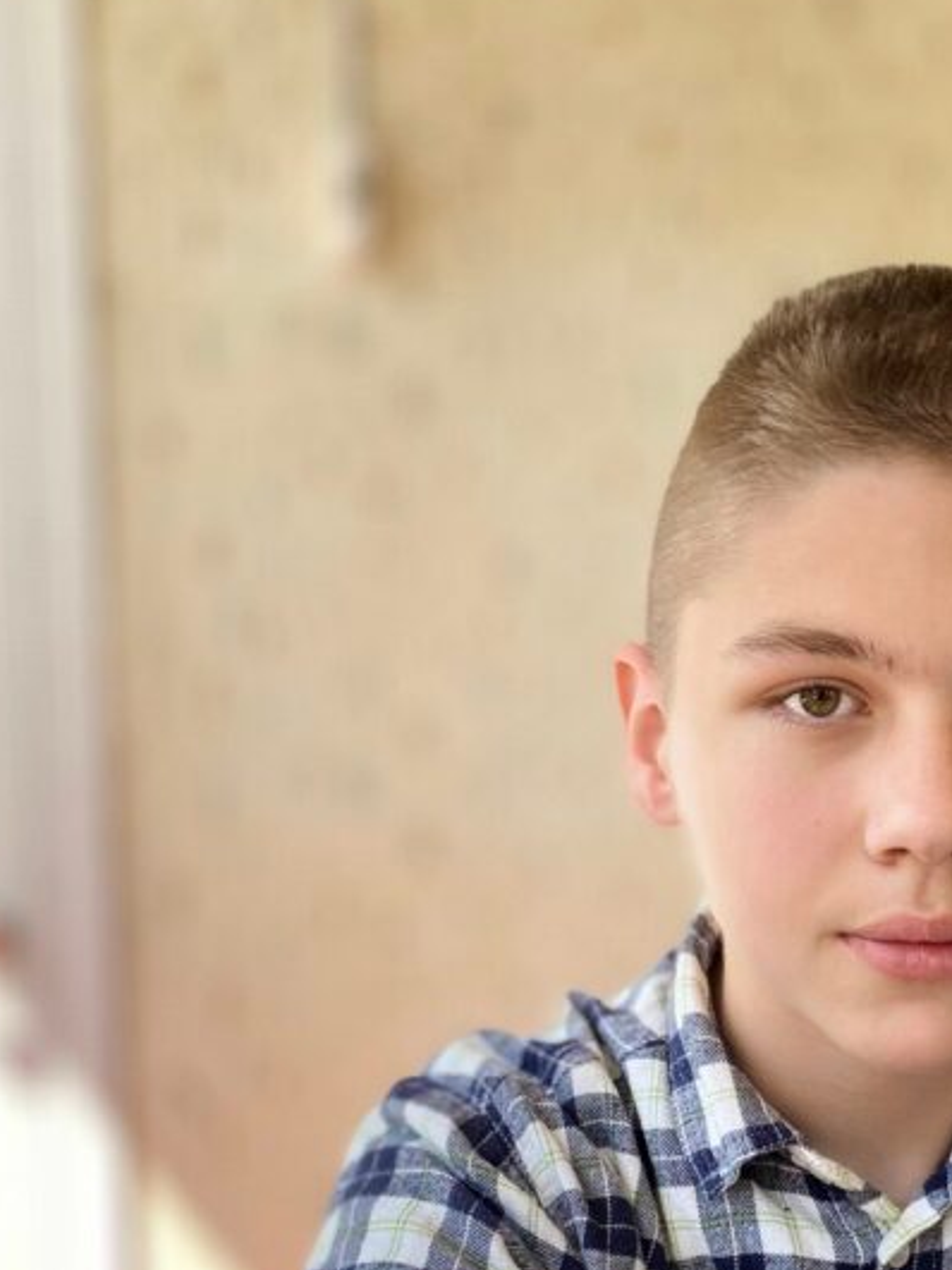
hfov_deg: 28.5
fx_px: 1798
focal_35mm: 49
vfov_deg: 37.0
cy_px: 1086
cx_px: 866
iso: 32
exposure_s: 1/124
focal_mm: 4.25
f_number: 1.8
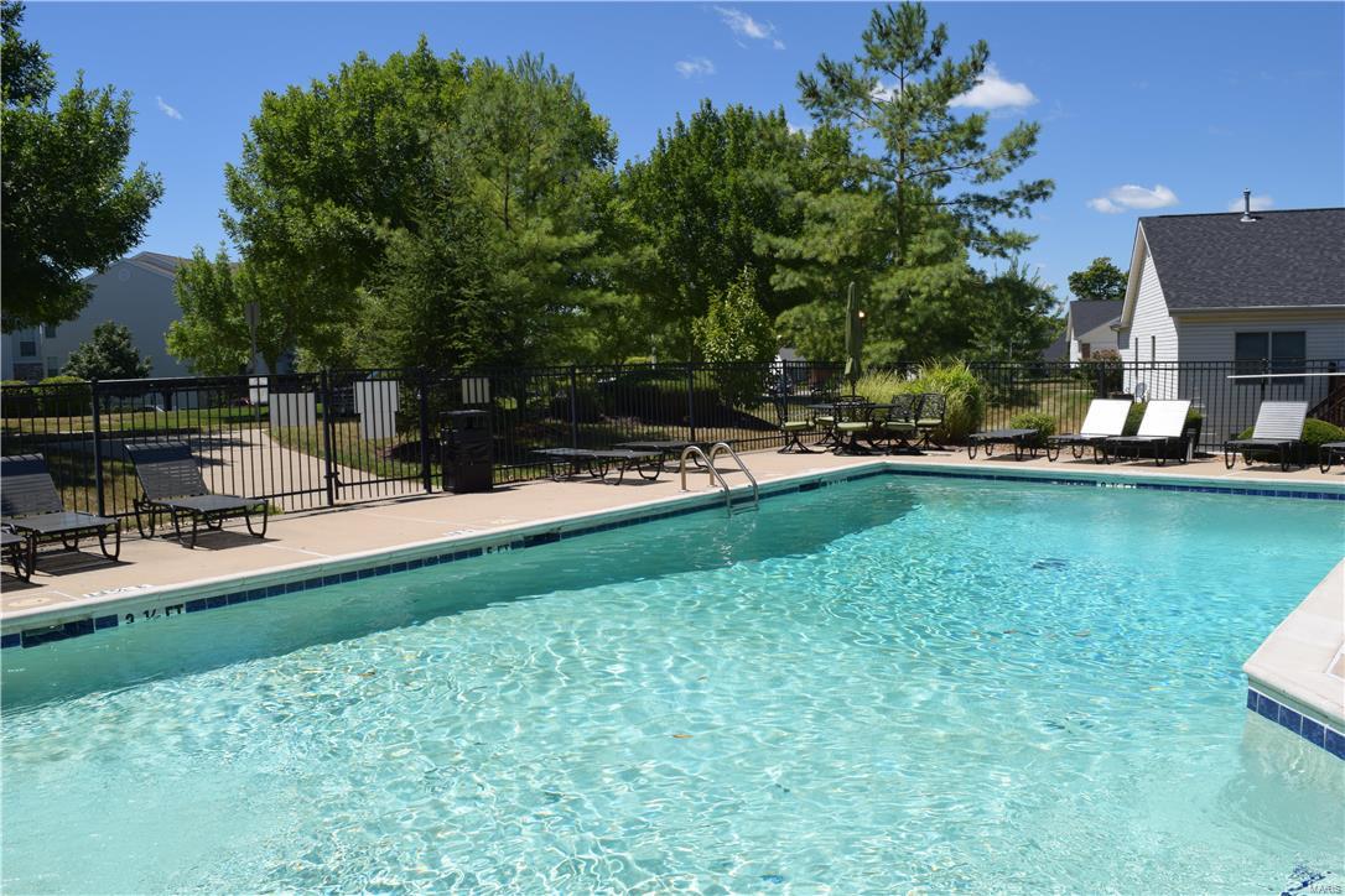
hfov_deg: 67.4
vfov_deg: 47.9
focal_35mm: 27
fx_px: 1009
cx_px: 672
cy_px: 448
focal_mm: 18
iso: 100
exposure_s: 1/200
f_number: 10
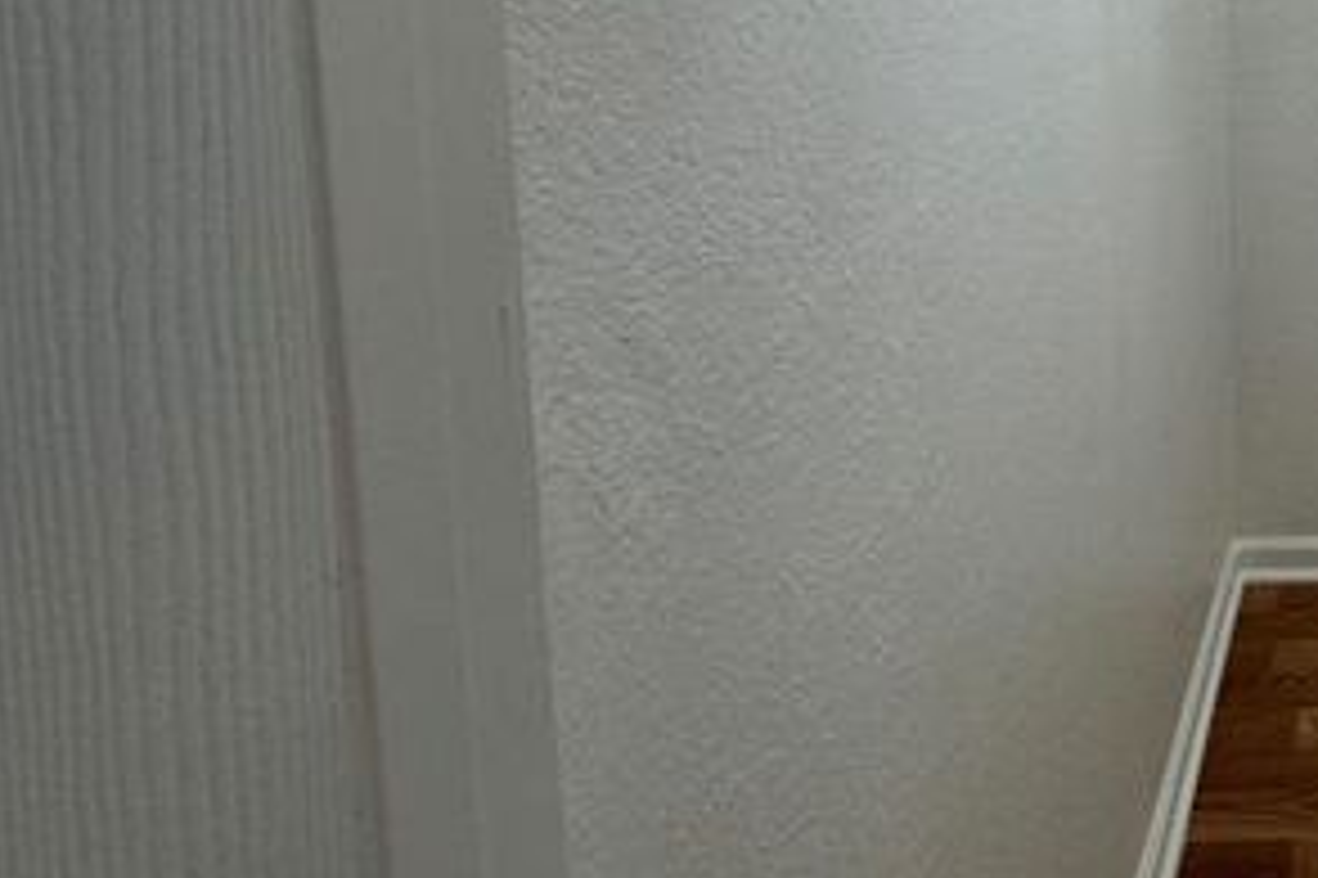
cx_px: 1460
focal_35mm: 35
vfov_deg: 34.7
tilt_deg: -5.7
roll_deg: -0.1
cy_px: 18
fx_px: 1281
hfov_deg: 42.4
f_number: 2.2
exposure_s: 1/120
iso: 100
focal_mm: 2.22
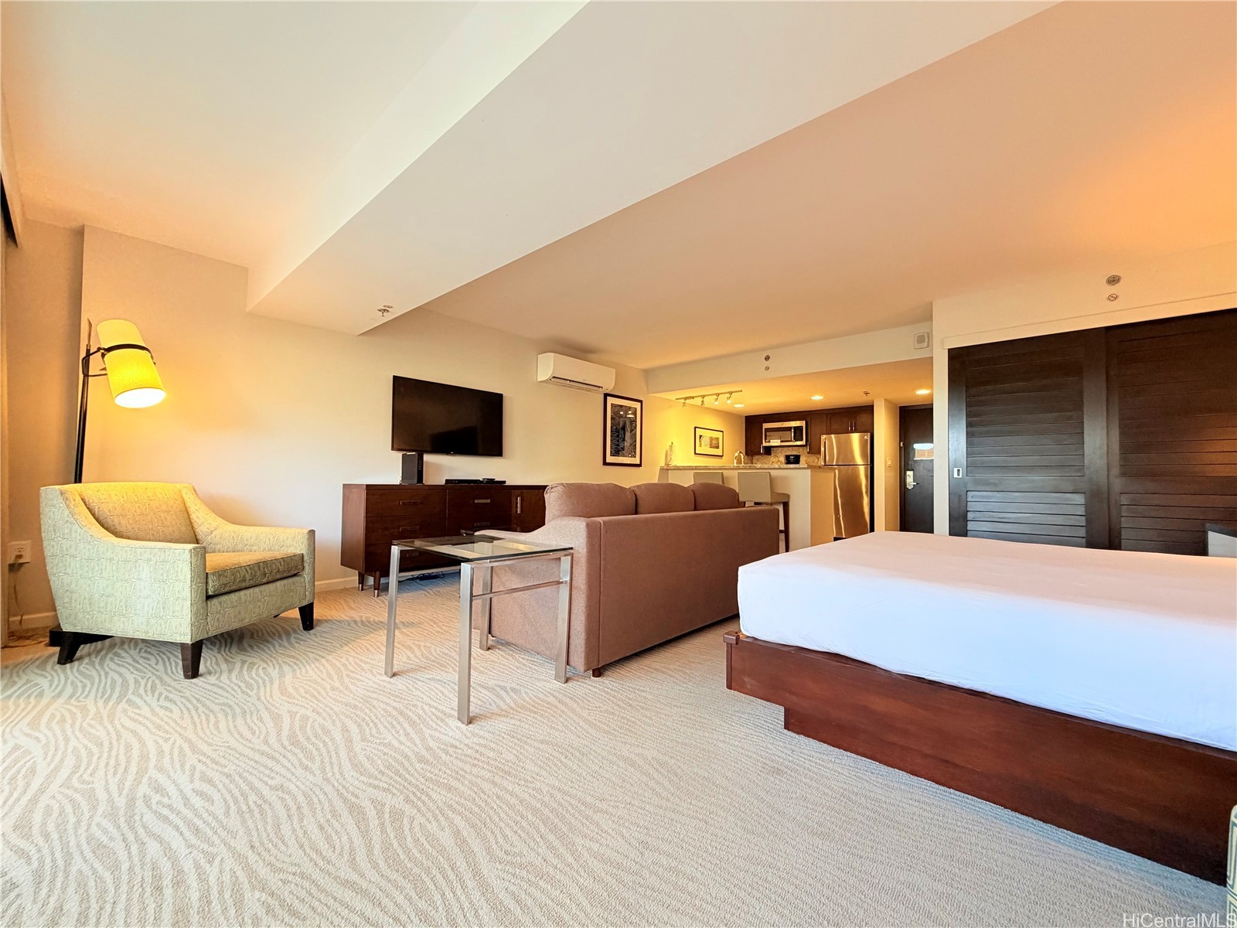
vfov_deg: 85.7
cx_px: 618
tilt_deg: +1.1
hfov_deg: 102.1
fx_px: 500
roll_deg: +0.2
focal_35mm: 14
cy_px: 464
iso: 160
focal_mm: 2.22
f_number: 2.2
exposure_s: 1/60
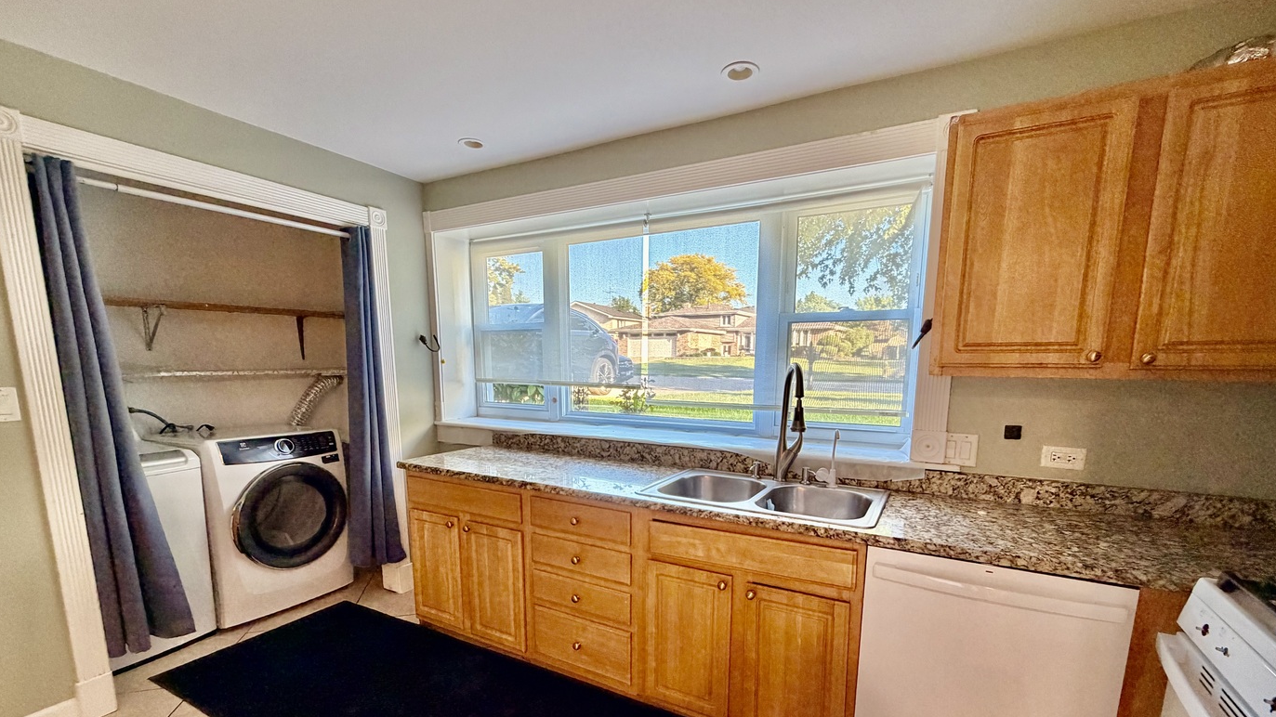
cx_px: 649
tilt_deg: -9.0
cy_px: 447
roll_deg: -0.2
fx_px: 541
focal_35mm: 16
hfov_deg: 99.4
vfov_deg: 66.1
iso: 250
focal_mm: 2.22
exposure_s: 1/60
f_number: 2.2
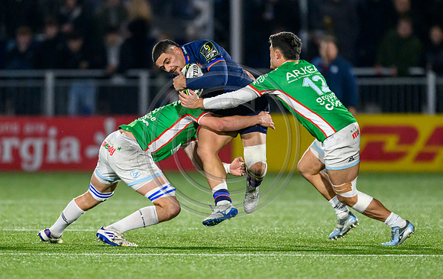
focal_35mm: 811
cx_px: 213
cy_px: 176
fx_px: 9808
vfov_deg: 1.6
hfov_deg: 2.6
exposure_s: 1/1250
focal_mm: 560
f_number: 4
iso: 10000
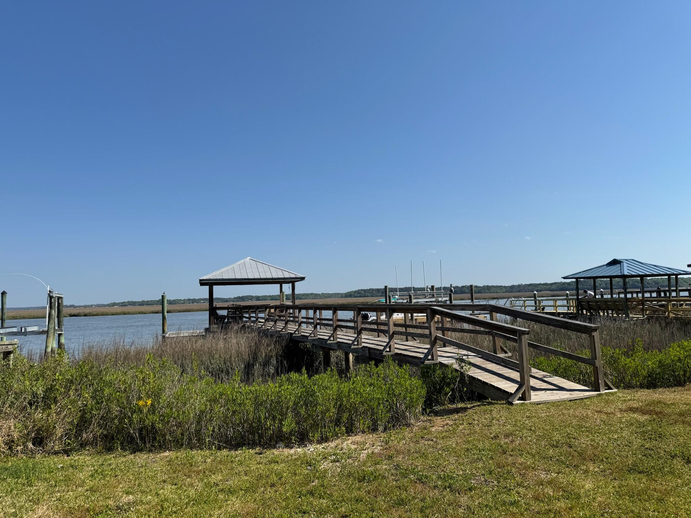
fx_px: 479
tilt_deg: +4.9
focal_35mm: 24
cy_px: 259
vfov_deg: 56.8
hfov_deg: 71.6
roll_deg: +1.9
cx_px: 346
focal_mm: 6.76
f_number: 1.78
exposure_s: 1/6711
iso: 80
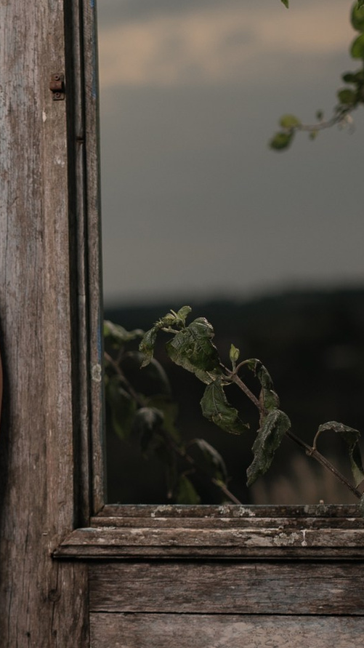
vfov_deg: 13.6
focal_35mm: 158
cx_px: -304
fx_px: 2712
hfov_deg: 7.4
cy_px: 461
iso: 50
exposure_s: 1/3200
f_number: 1.2
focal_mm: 35
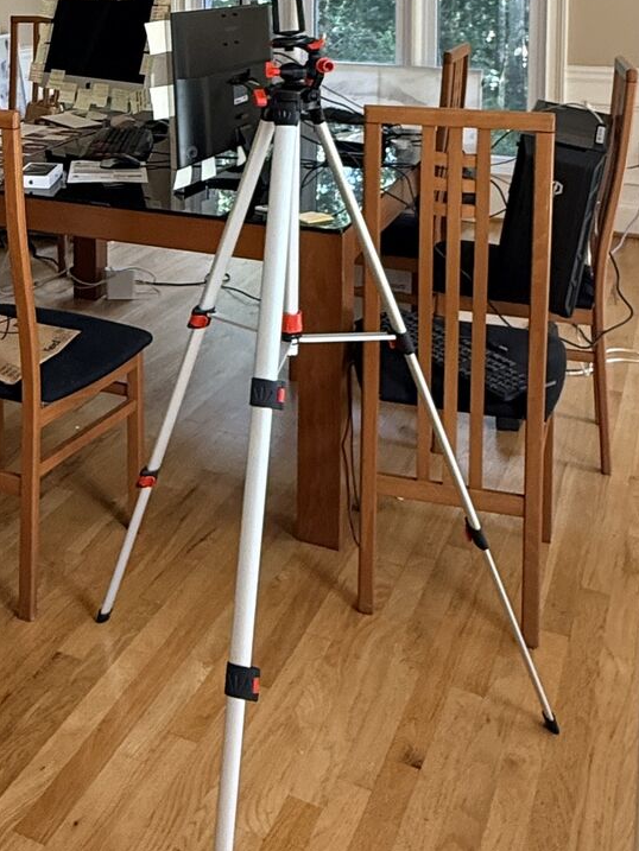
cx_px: 91
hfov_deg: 31.0
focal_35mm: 45
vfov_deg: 38.3
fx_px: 1107
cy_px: 39
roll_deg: +1.0
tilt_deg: -4.4
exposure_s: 1/99
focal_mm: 2.22
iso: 200
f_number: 2.2
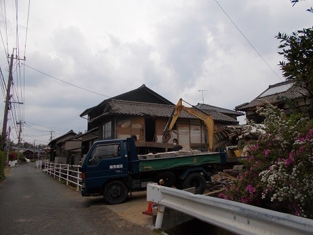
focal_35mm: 26
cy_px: 118
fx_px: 235
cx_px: 156
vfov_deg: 53.1
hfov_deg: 67.3
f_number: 3.2
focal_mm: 4.6
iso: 80
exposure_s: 1/125
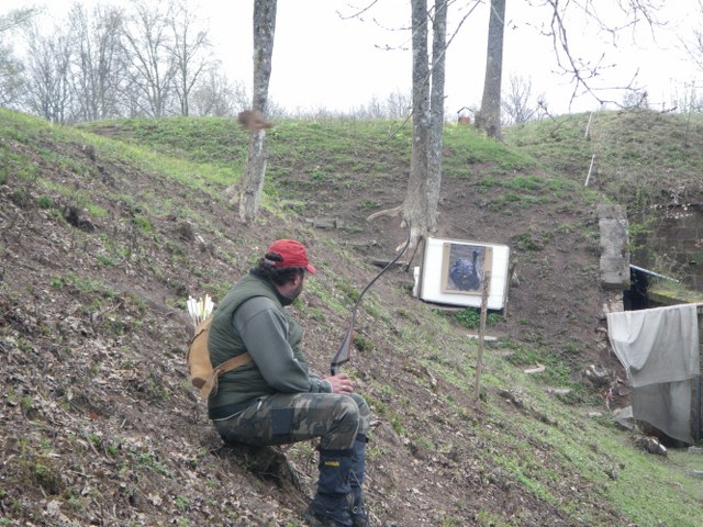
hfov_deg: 17.1
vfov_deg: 12.9
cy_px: 264
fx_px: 2335
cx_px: 352
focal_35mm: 115
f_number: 5.2
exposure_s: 1/160
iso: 160
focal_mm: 20.6
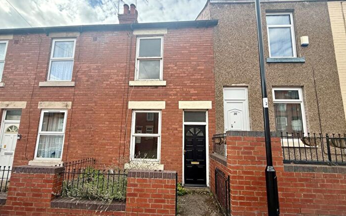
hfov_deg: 101.5
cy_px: 121
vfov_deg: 74.5
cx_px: 173
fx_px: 141
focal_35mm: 15
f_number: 2.2
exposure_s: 1/549
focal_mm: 2.22
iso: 50
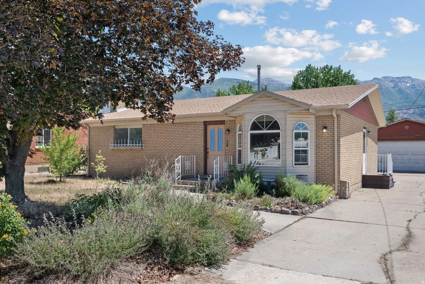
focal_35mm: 30
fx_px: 354
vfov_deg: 43.7
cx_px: 212
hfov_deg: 61.9
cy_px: 142
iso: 800
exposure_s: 1/500
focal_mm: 30
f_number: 8
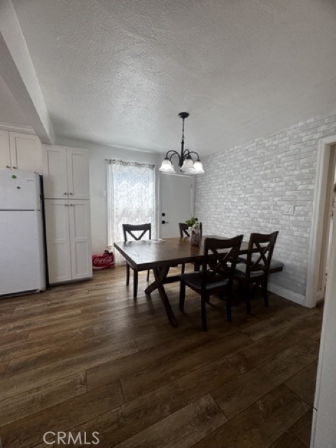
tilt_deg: -2.9
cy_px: 224
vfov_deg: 102.1
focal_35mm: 14
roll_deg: -1.9
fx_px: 181
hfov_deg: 85.7
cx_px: 168
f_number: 2.2
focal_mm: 2.22
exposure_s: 1/120
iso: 50
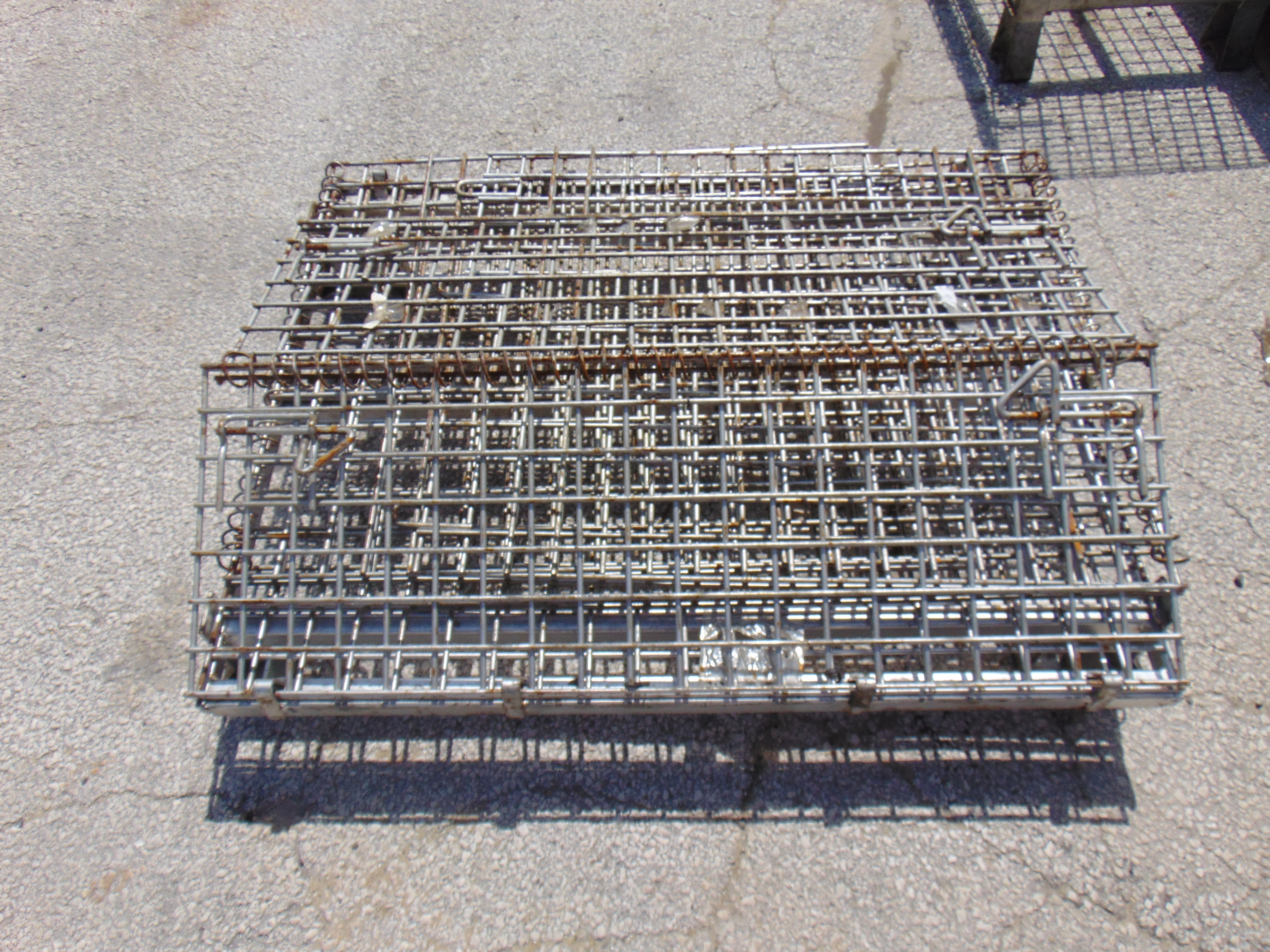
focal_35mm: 25
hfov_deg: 69.4
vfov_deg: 54.9
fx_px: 917
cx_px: 635
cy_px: 476
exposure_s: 1/500
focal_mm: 4.5
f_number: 7.7
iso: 80
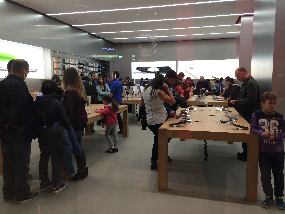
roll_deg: +1.5
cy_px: 107
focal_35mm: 29
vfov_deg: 48.2
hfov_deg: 61.7
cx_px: 142
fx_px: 239
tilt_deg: -8.5
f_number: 2.2
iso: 40
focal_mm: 4.15
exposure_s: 1/40
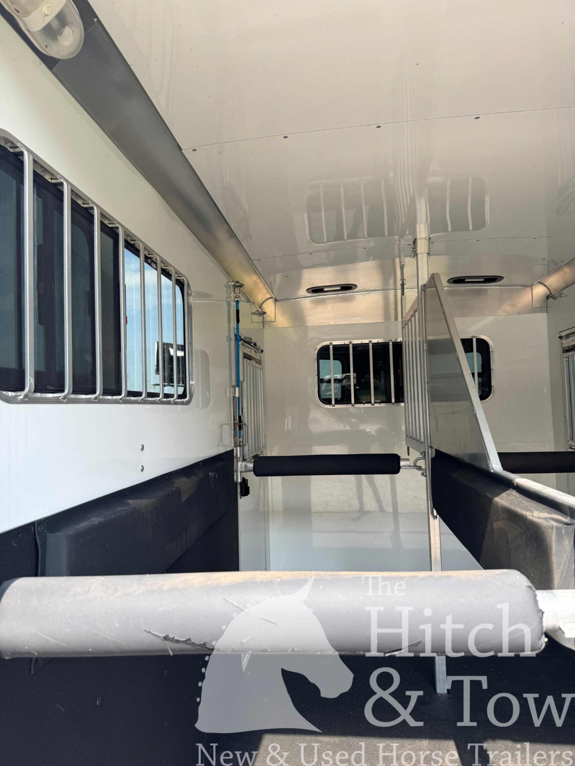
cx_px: 288
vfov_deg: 71.6
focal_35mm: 24
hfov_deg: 56.8
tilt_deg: +3.6
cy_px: 383
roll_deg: +3.2
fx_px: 532
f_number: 1.78
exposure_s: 1/756
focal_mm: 6.76
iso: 80
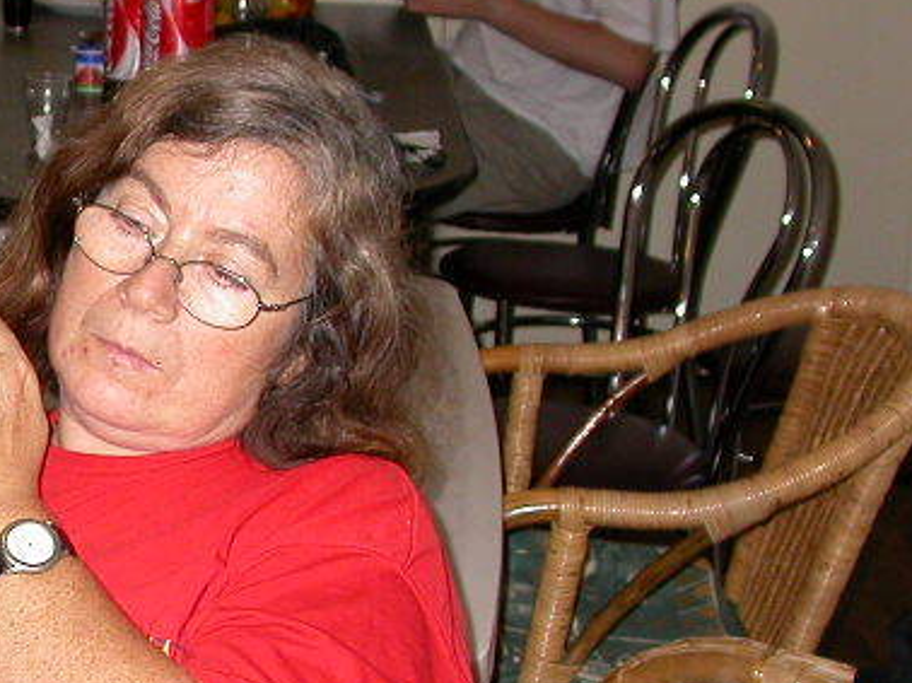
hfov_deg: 18.2
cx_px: -164
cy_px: 408
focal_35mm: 103
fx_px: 2712
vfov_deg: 14.3
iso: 100
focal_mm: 7.85
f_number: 2.6
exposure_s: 1/60
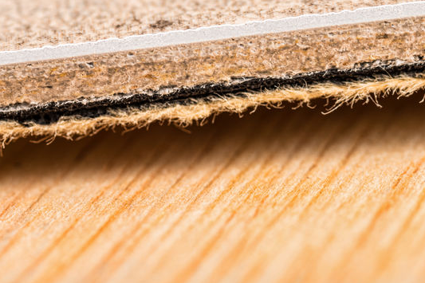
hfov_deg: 14.3
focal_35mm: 143
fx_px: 1688
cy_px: 102
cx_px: 133
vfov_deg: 9.6
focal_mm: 90
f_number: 13
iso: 100
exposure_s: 1/125
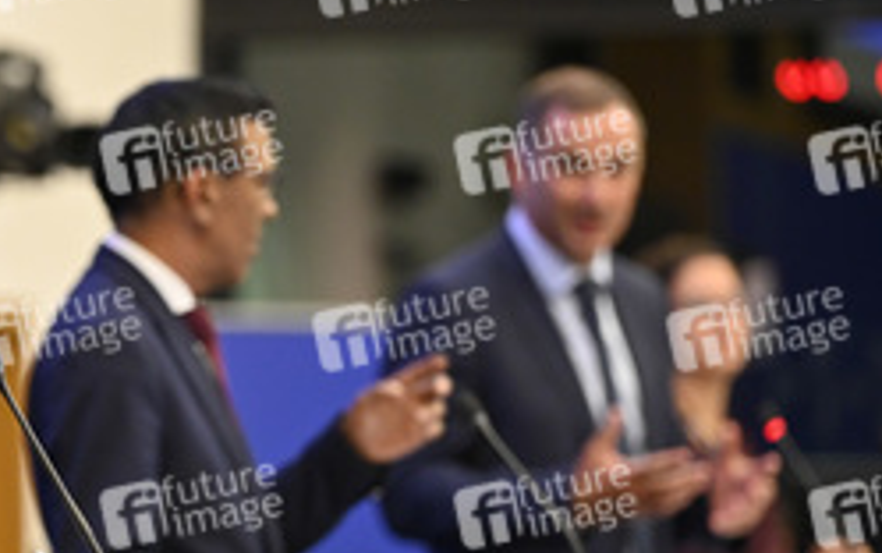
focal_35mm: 240
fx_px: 5773
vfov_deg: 5.5
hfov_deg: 8.7
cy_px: 418
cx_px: 97
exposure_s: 1/320
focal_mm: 130
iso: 2500
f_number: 2.8
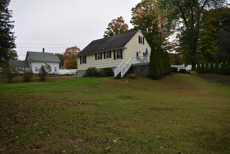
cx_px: 115
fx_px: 173
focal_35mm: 27
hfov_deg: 67.4
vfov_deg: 48.0
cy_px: 77
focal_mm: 18
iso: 100
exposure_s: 1/200
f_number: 5
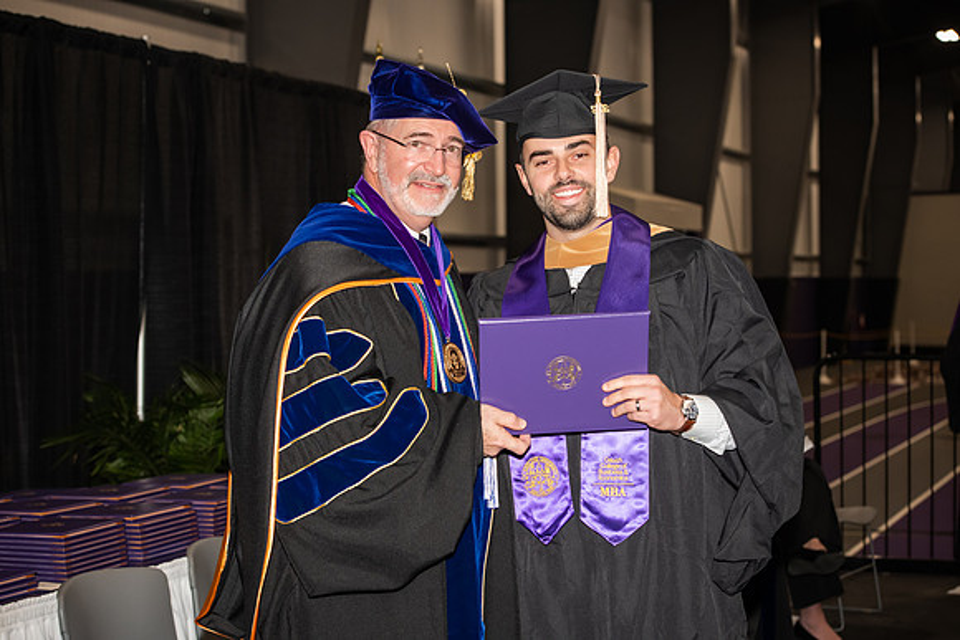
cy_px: 320
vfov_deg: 19.5
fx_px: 1867
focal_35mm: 70
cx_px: 480
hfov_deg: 28.8
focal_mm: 70
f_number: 5.6
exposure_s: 1/200
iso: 1000
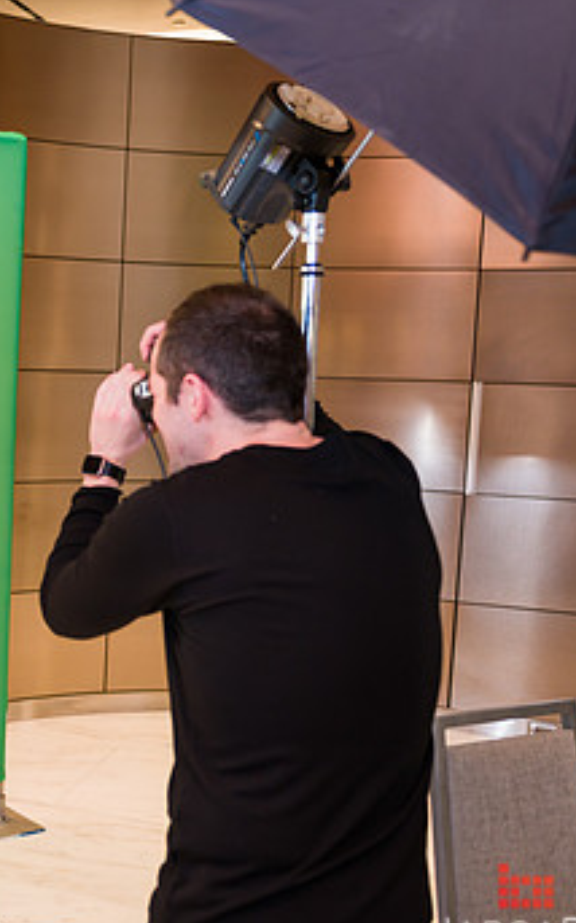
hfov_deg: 23.8
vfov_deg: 40.3
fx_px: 1257
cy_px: 484
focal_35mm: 50
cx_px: -92
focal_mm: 29
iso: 400
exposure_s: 1/200
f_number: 3.2
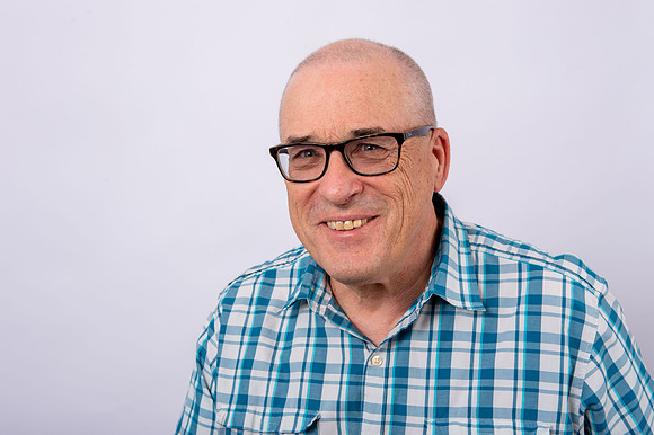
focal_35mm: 55
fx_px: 999
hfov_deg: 36.3
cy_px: 218
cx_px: 327
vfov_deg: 24.6
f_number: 9
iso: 125
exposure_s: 1/250
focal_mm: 55
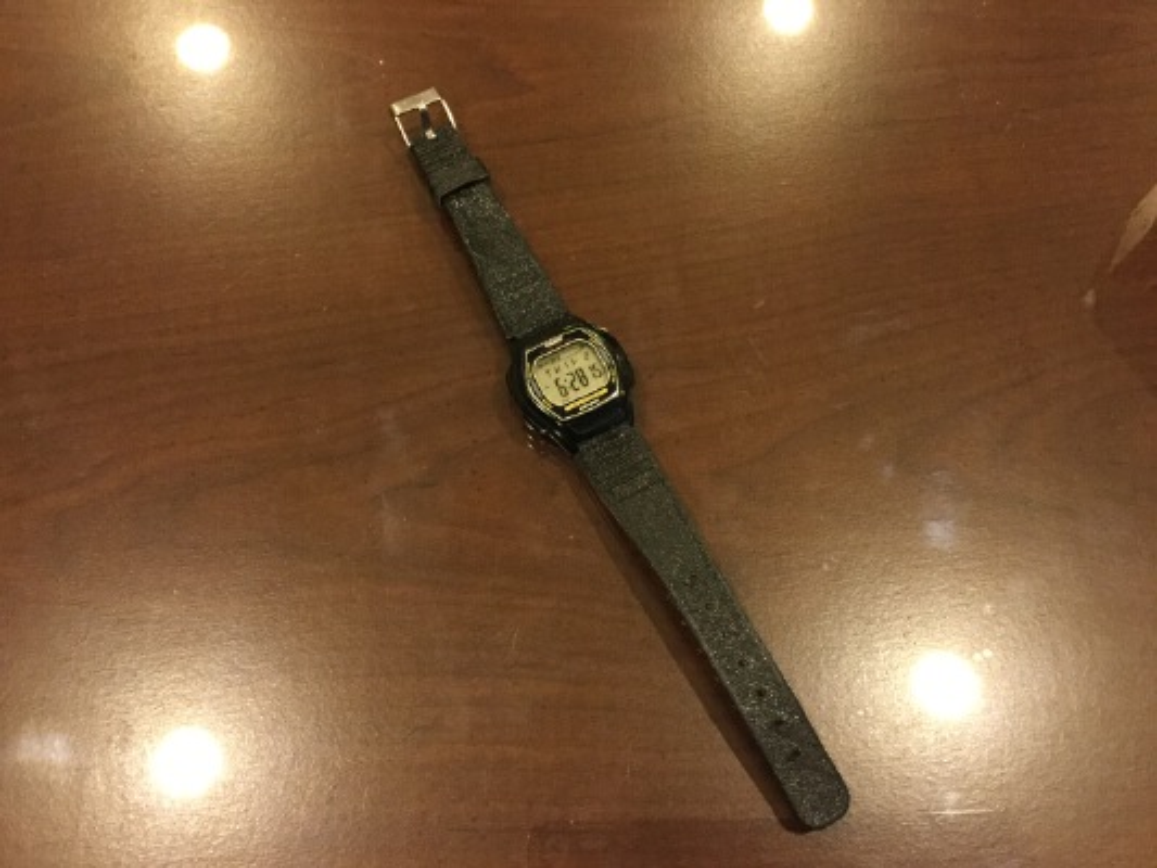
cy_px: 434
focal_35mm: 31
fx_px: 1036
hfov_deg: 58.3
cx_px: 578
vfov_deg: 45.5
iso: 200
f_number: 2.4
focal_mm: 3.3
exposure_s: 1/15
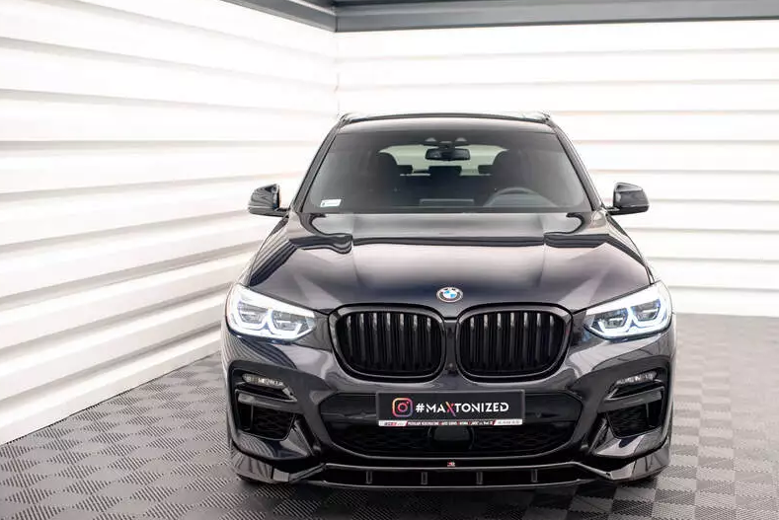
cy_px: 323
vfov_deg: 29.2
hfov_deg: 42.6
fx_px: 996
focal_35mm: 46
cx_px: 453
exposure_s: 1/125
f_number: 2.5
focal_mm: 35
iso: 1250
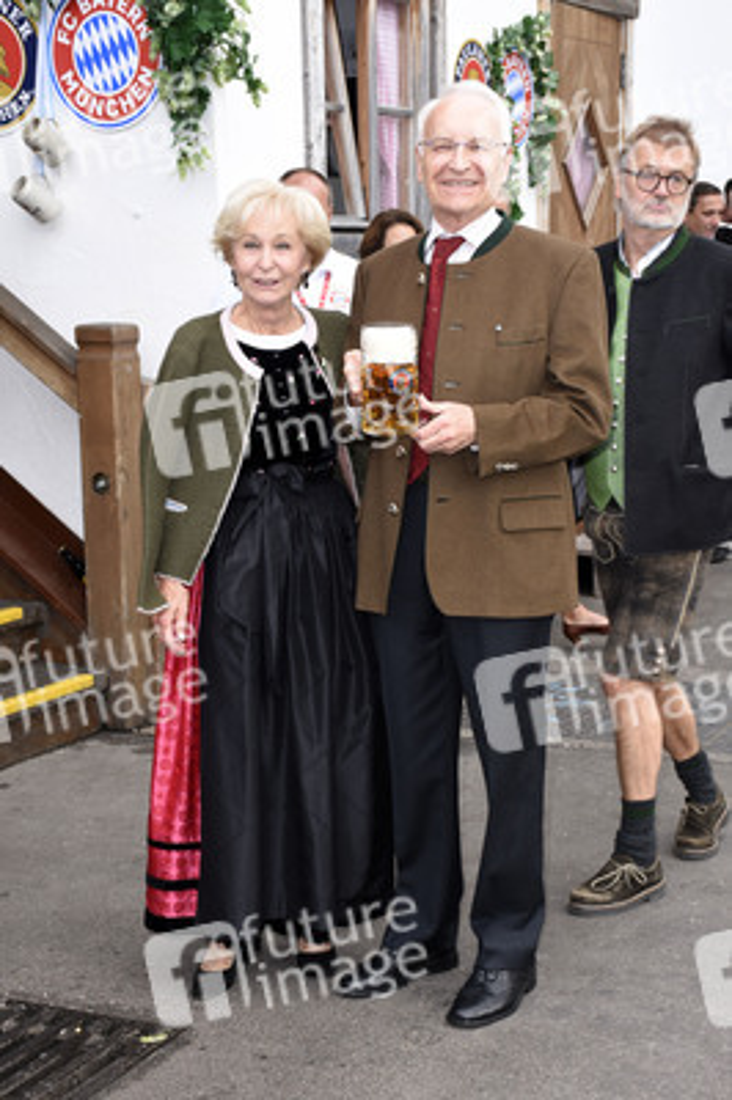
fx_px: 1925
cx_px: 366
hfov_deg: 21.5
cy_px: 550
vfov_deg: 31.9
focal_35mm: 63
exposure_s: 1/160
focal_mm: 42
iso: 500
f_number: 9
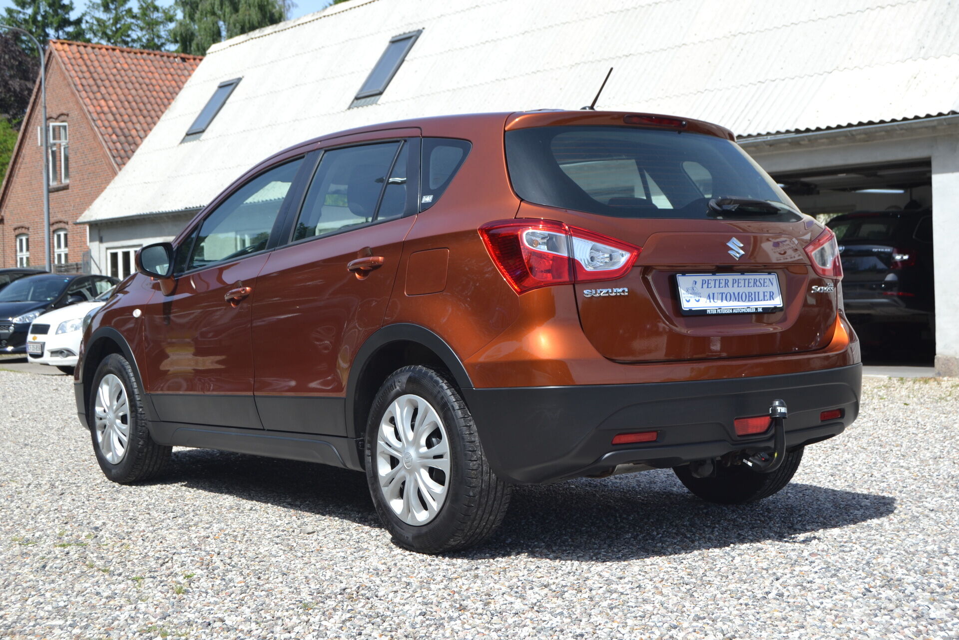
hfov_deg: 41.1
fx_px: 1279
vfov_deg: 28.1
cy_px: 320
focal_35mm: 48
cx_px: 480
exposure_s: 1/250
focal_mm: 32
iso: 100
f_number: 8
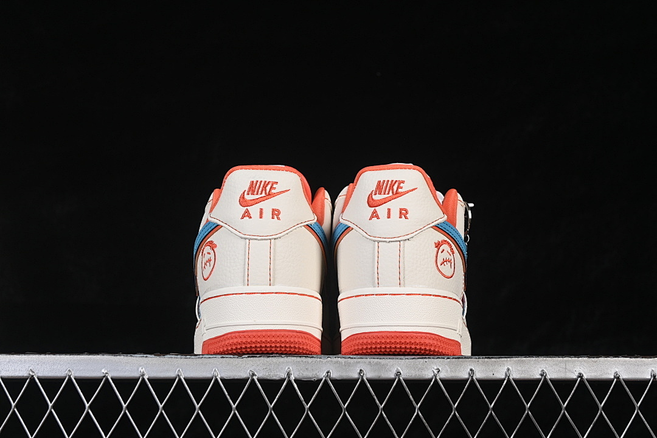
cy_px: 219
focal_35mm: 75
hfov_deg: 27.0
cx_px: 328
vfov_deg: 18.2
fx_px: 1369
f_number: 8
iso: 160
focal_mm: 50
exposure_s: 1/80
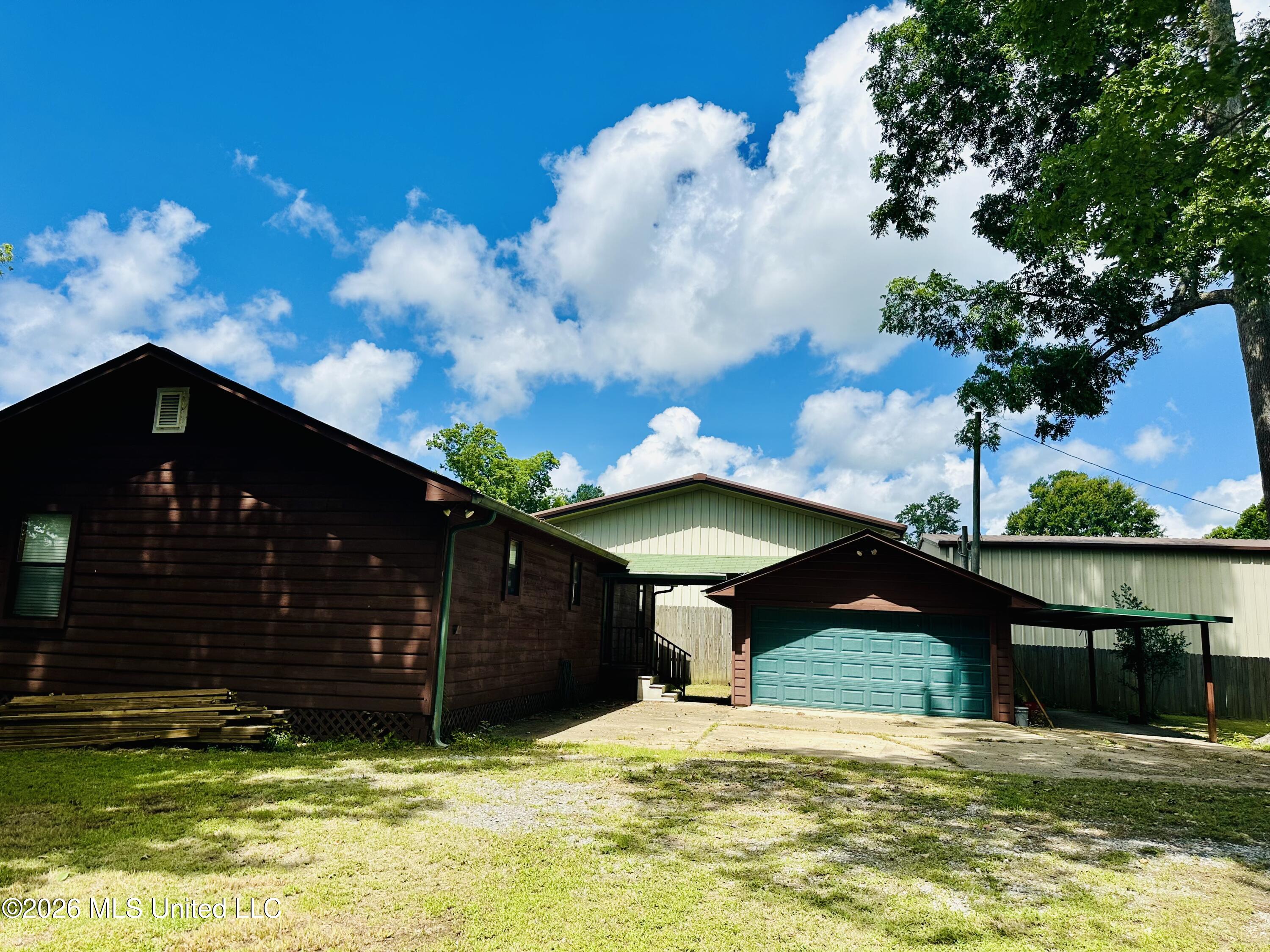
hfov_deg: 71.6
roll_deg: -2.5
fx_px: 881
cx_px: 635
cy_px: 476
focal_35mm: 24
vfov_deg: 56.8
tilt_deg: +9.4
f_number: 1.78
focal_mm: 6.86
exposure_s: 1/5848
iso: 80
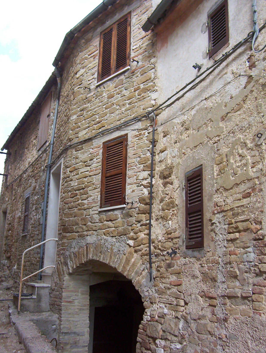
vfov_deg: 51.2
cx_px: 133
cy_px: 176
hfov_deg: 39.8
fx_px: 367
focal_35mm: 36
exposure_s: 1/656
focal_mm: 5.54
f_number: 2.76
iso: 100
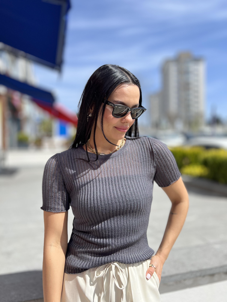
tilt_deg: -0.7
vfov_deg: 67.3
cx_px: 114
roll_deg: +0.5
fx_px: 227
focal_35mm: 26
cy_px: 151
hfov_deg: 53.1
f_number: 1.5
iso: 50
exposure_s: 1/3165
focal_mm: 5.7
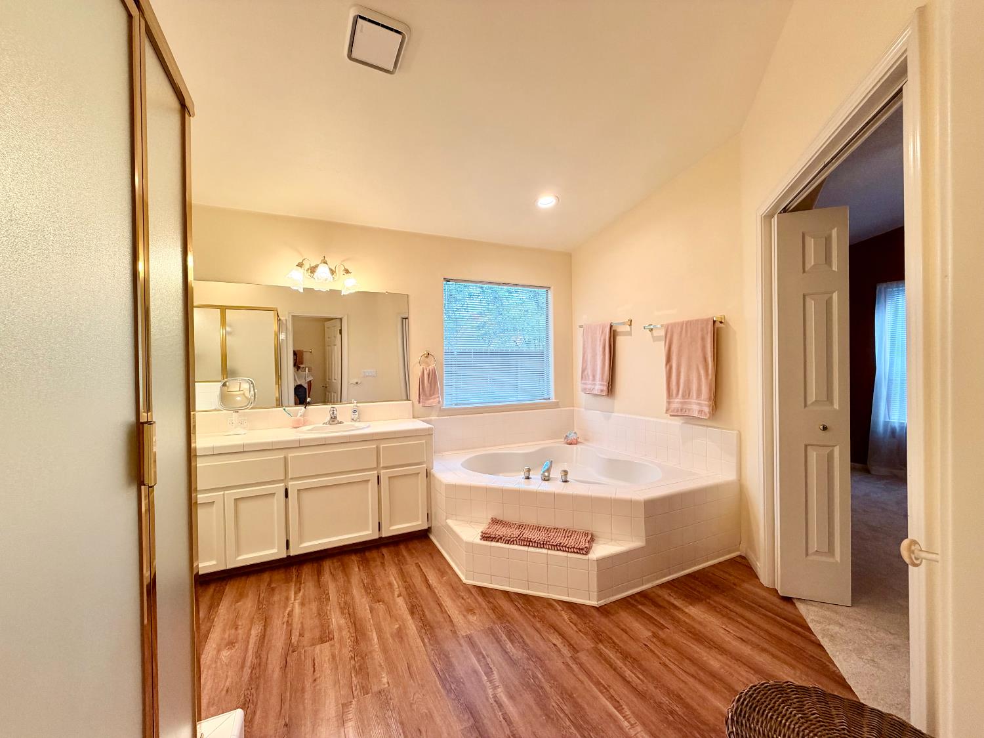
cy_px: 369
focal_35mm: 14
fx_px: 398
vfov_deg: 85.7
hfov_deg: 102.1
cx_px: 492
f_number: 2.2
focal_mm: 2.22
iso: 125
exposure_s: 1/120
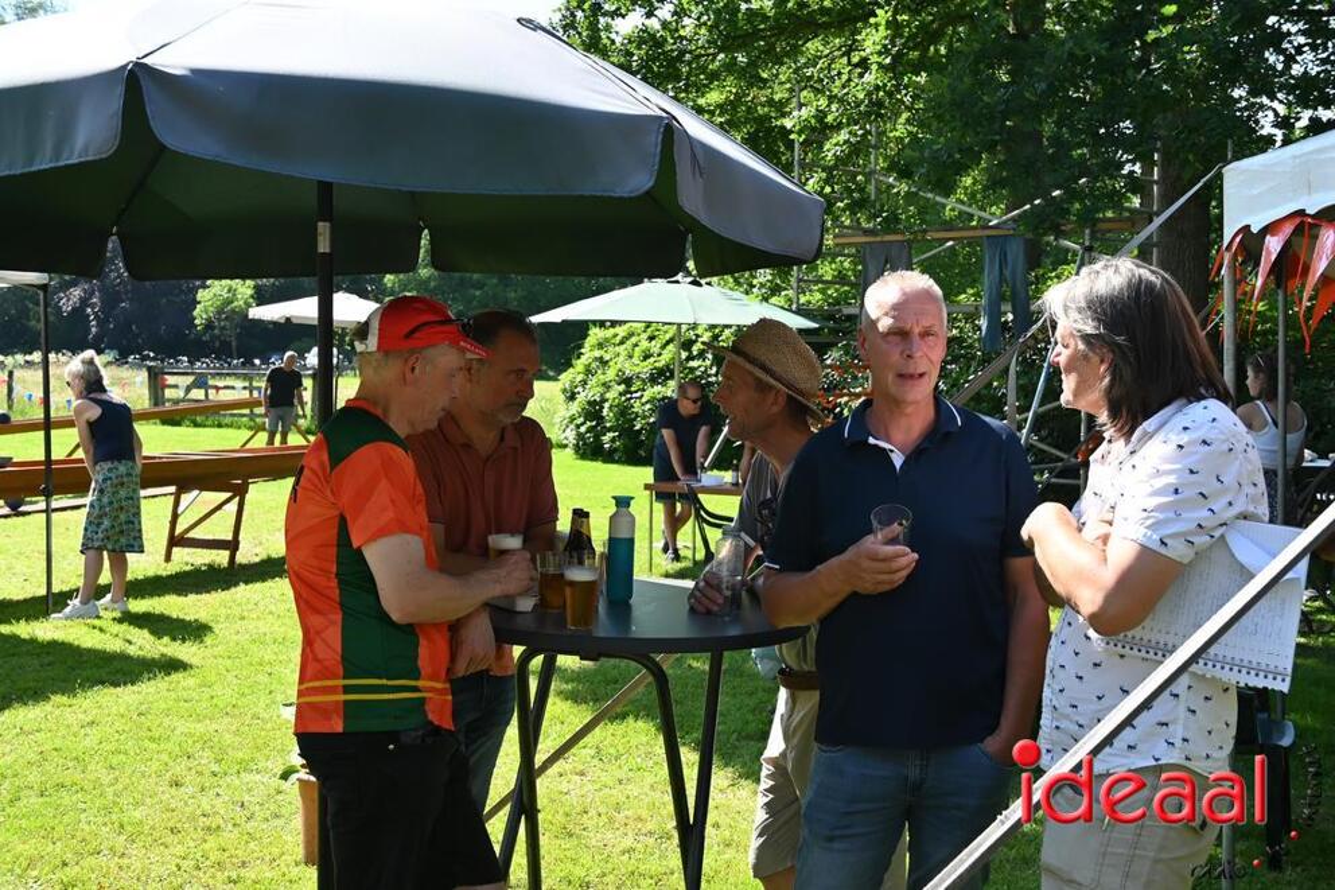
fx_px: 1557
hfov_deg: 46.4
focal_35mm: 42
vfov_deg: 31.9
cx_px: 668
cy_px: 445
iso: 140
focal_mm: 28
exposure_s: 1/250
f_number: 5.6
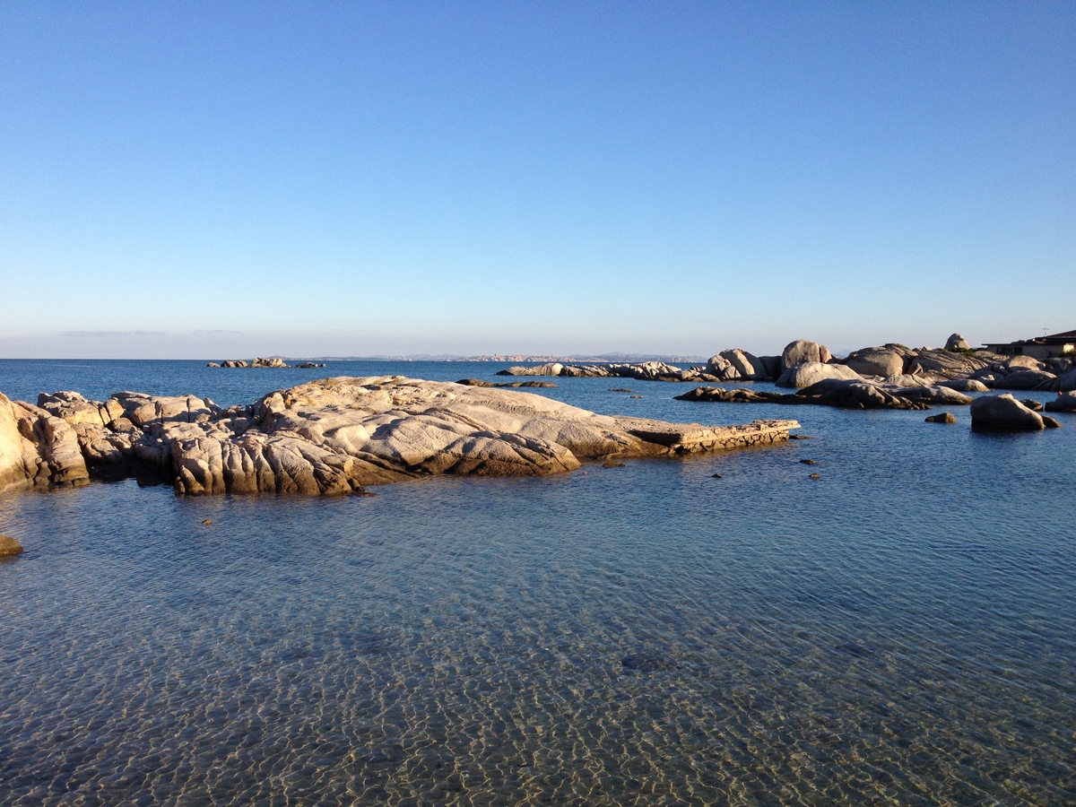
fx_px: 1088
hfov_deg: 52.6
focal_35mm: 35
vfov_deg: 40.7
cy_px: 404
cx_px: 538
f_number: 2.4
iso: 64
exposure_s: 1/1062
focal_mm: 4.28
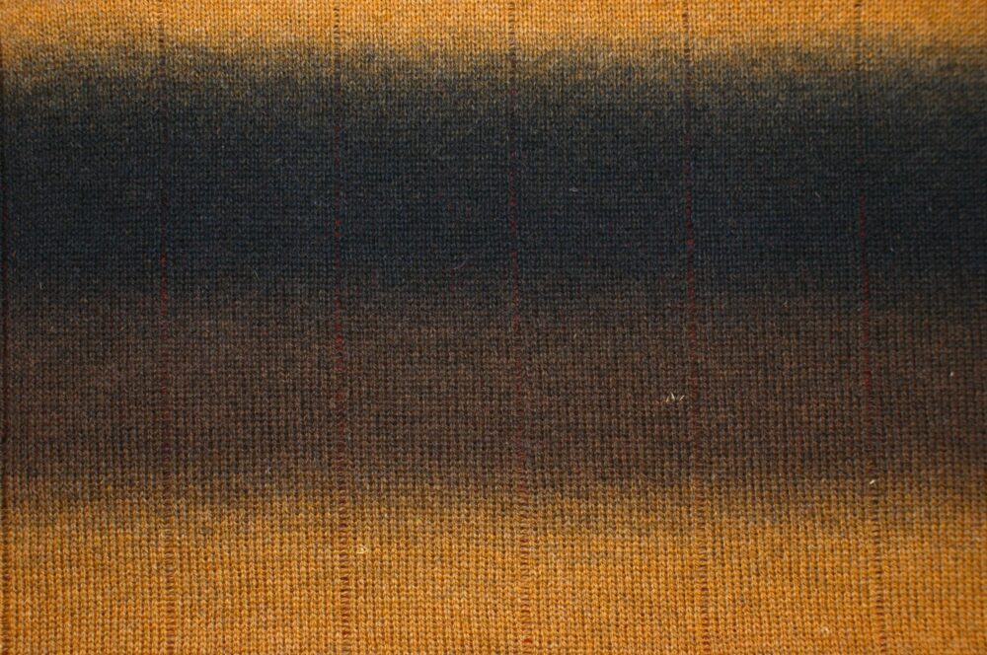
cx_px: 494
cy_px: 328
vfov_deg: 31.8
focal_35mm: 42
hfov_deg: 46.5
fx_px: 1150
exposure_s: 1/60
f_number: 5.6
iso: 400
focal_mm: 28
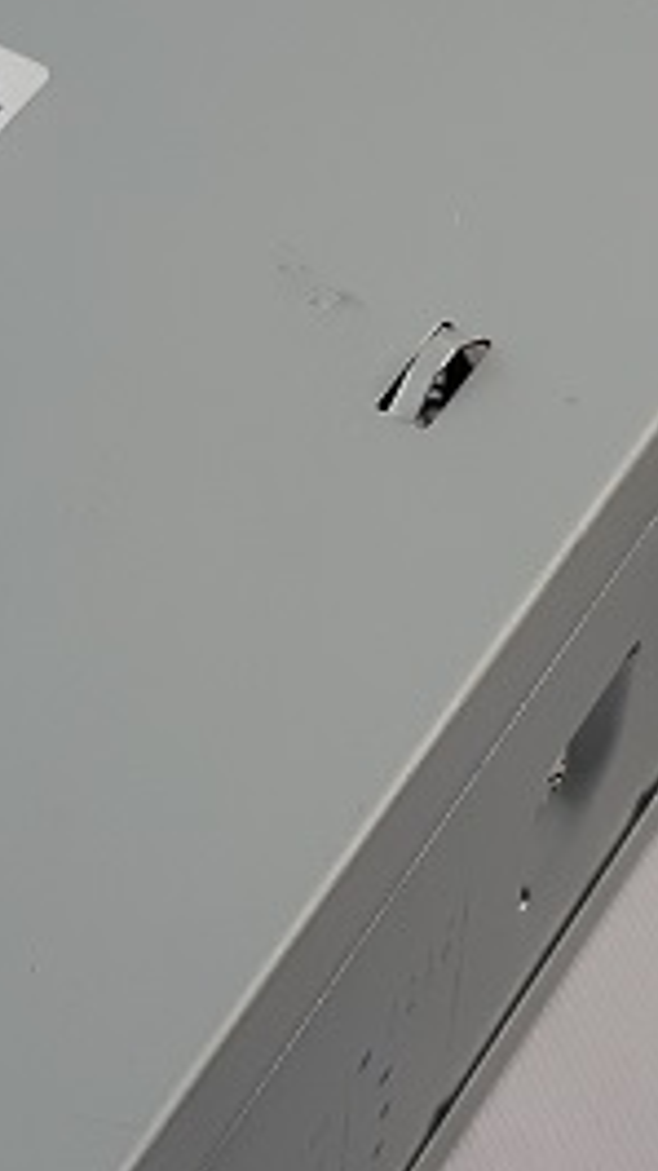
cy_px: 504
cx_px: 185
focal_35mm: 95
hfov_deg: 12.7
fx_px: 2948
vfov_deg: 22.4
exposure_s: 1/120
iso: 80
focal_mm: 3.7
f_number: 1.7
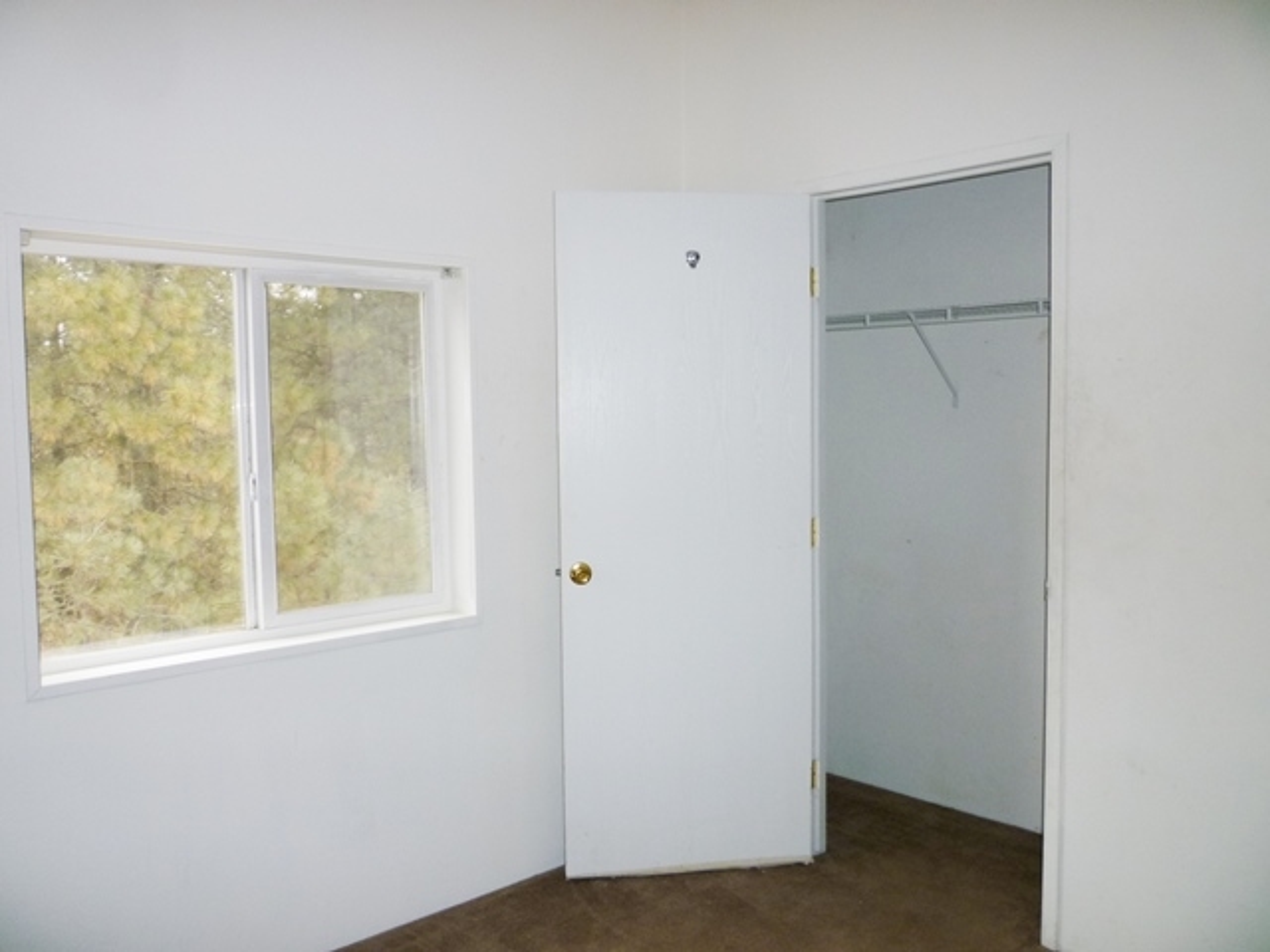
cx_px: 635
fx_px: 1064
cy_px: 476
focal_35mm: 29
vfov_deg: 48.2
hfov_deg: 61.7
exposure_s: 1/30
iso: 125
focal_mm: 5.2
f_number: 3.3
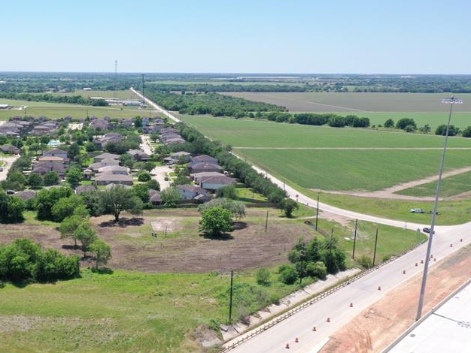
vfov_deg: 32.5
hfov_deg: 41.7
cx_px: 119
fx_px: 599
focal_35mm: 44
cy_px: 247
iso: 100
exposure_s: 1/320
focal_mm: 10.26
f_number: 5.6
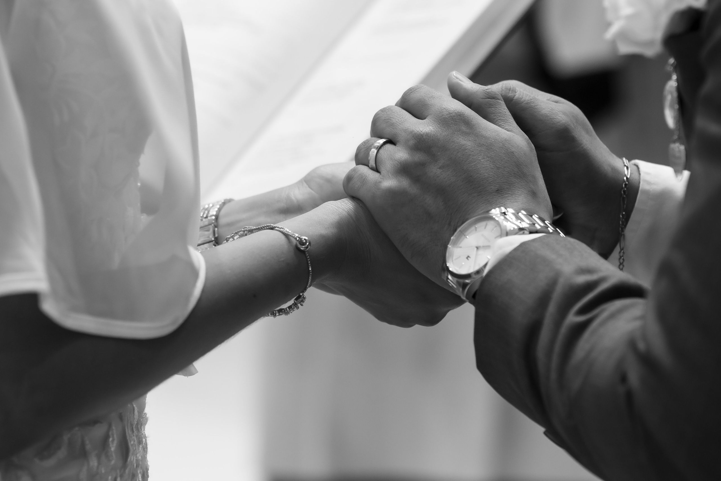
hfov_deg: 6.9
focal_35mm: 300
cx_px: 360
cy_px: 240
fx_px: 6008
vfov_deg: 4.6
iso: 1000
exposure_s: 1/125
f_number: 4.5
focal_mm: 200
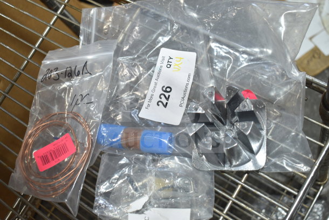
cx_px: 164
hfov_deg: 42.3
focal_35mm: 46
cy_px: 110
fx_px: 425
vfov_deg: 29.0
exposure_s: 1/50
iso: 250
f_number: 4.2
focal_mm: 31
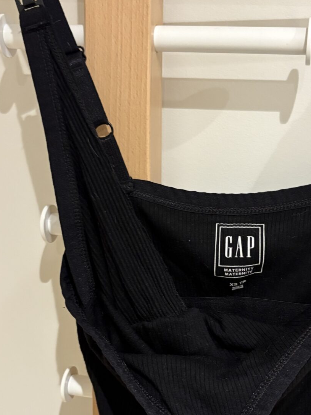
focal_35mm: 49
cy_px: 265
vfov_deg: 38.6
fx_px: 587
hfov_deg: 29.6
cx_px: 191
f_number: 1.6
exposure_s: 1/40
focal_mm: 5.96
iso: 400
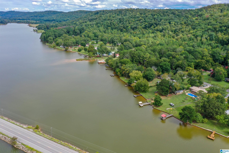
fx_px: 178
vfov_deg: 46.4
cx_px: 114
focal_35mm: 28
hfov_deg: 65.5
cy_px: 76
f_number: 9
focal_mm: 10.26
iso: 100
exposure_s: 1/100
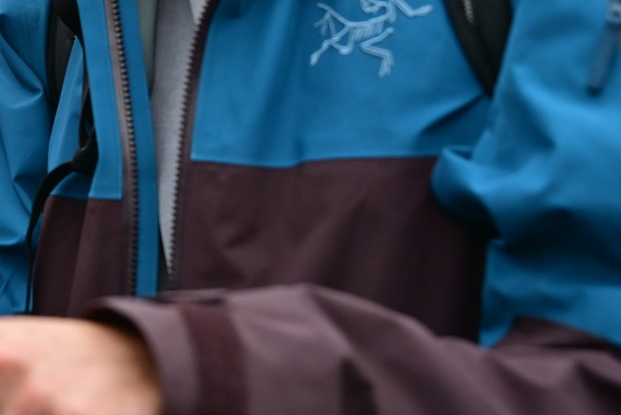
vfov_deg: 9.7
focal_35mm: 140
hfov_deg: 13.9
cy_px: -97
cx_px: -270
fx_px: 2417
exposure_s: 1/1250
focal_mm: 45
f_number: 2.8
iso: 320
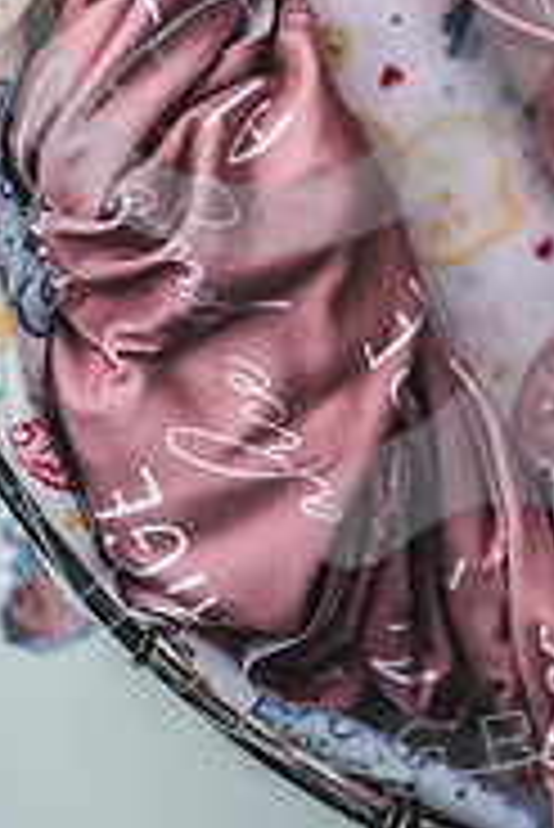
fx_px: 2811
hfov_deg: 11.1
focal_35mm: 122
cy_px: 18
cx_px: 622
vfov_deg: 16.5
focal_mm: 50
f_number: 2.8
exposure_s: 1/125
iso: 100
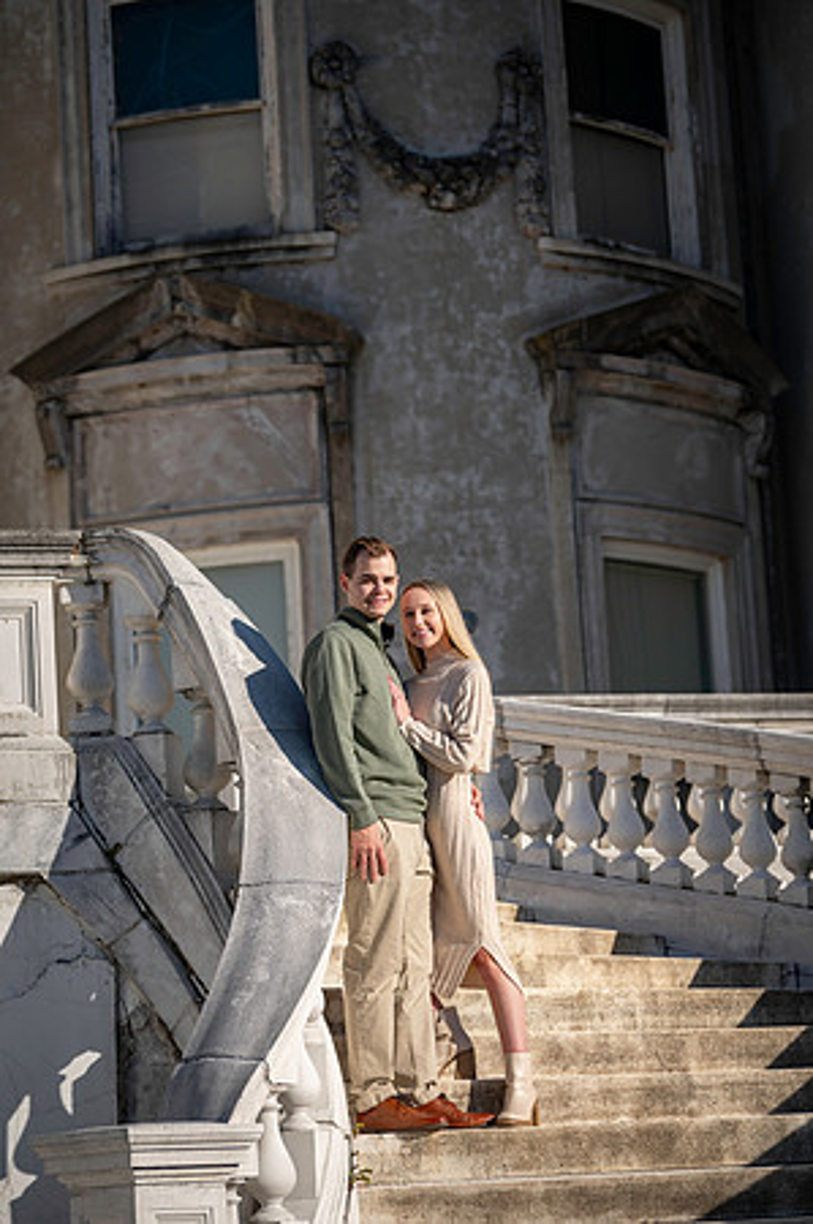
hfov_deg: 13.9
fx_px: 3327
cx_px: 406
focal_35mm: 98
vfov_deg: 20.8
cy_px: 612
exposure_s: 1/3200
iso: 160
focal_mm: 98
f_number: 3.5
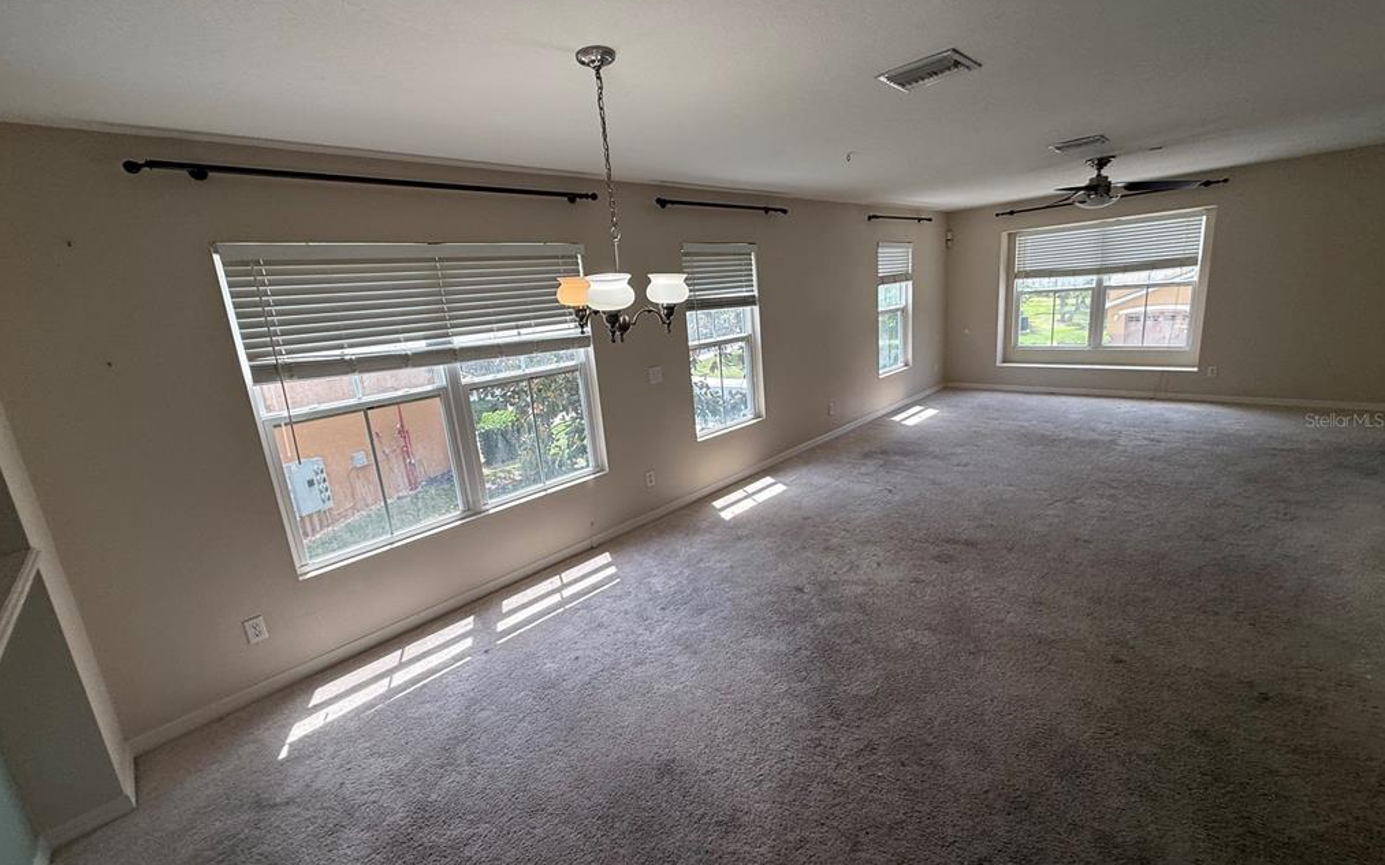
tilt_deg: -7.6
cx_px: 688
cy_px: 420
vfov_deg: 74.8
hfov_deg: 101.5
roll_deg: +6.2
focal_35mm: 15
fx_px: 566
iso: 50
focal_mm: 2.22
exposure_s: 1/191
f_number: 2.2
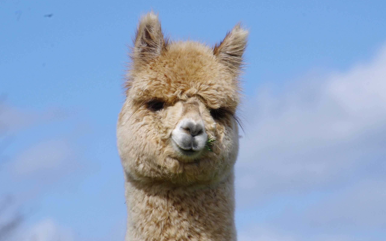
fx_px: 3219
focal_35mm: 306
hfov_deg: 6.9
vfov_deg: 4.3
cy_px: 127
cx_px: 193
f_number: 14
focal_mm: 200
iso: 320
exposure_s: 1/400
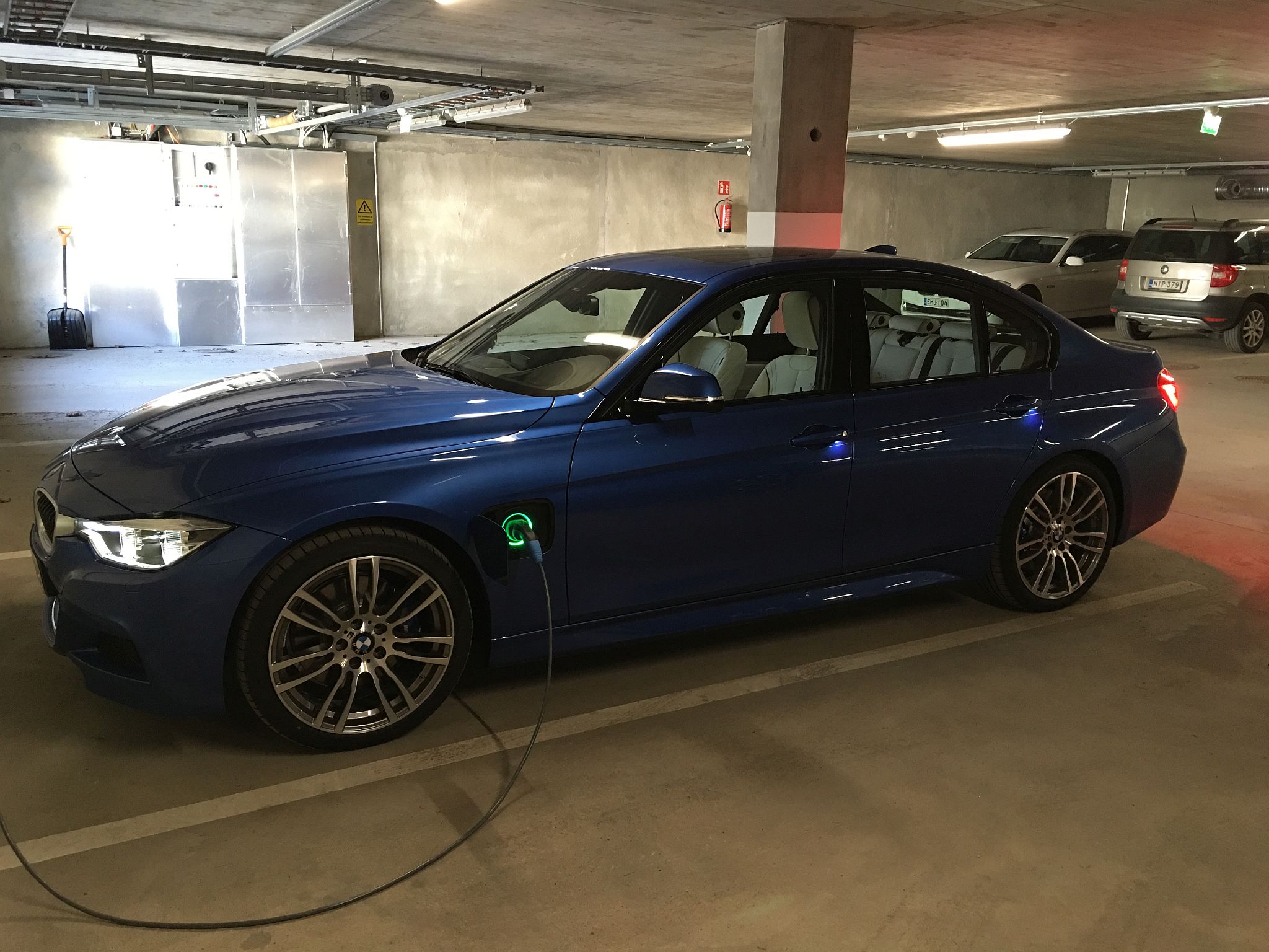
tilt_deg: -12.7
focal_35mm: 29
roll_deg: -0.8
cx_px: 634
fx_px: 1063
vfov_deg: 48.2
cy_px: 476
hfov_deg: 61.7
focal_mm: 4.15
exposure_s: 1/10
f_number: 2.2
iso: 100
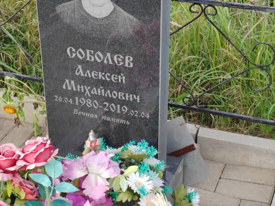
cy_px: 103
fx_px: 572
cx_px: 138
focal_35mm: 72
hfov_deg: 27.0
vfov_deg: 20.4
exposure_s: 1/240
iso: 100
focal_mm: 5.52
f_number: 1.9
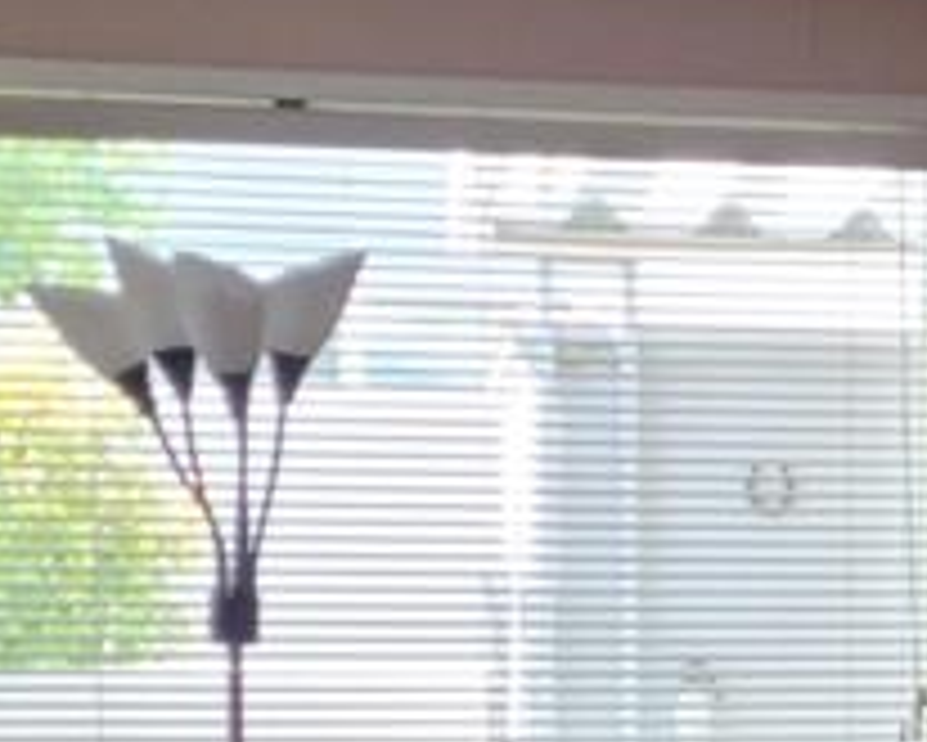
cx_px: 1256
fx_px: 3459
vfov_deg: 12.1
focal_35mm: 126
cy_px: 742
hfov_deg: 14.5
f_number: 1.8
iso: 320
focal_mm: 5.4
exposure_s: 1/120
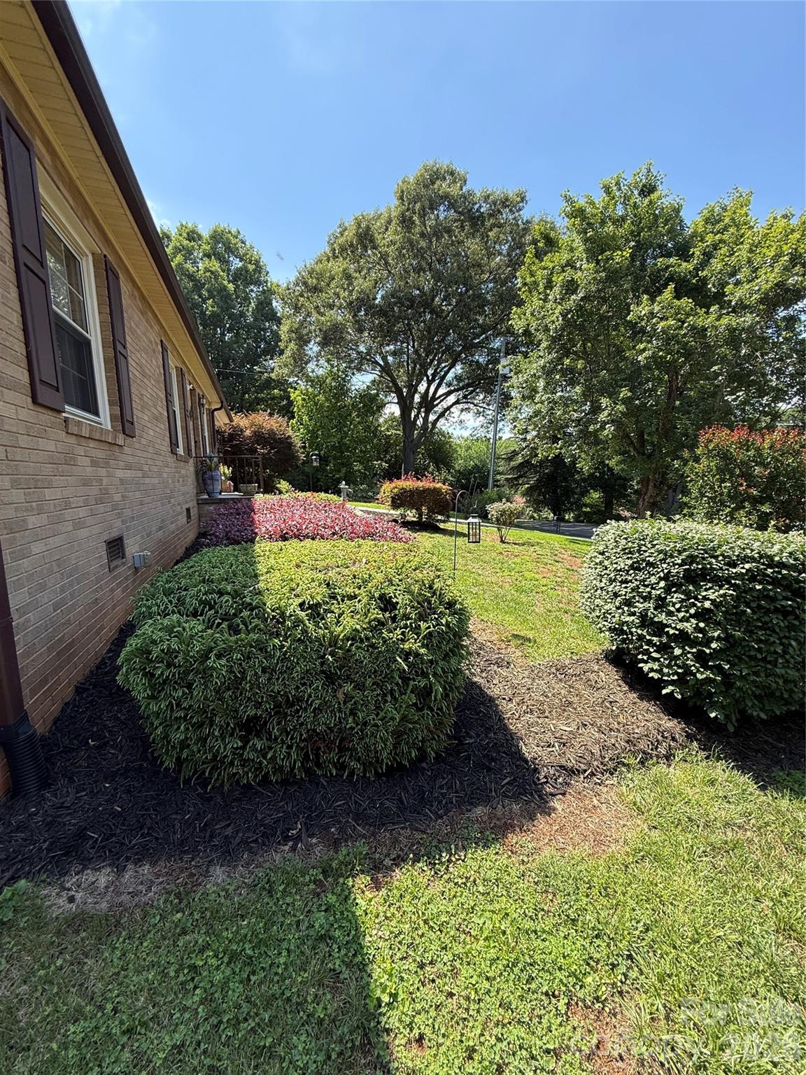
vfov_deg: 102.1
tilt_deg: -8.8
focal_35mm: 14
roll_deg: +2.9
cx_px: 403
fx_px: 435
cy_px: 538
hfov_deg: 85.7
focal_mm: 2.22
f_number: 2.2
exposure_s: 1/518
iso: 64
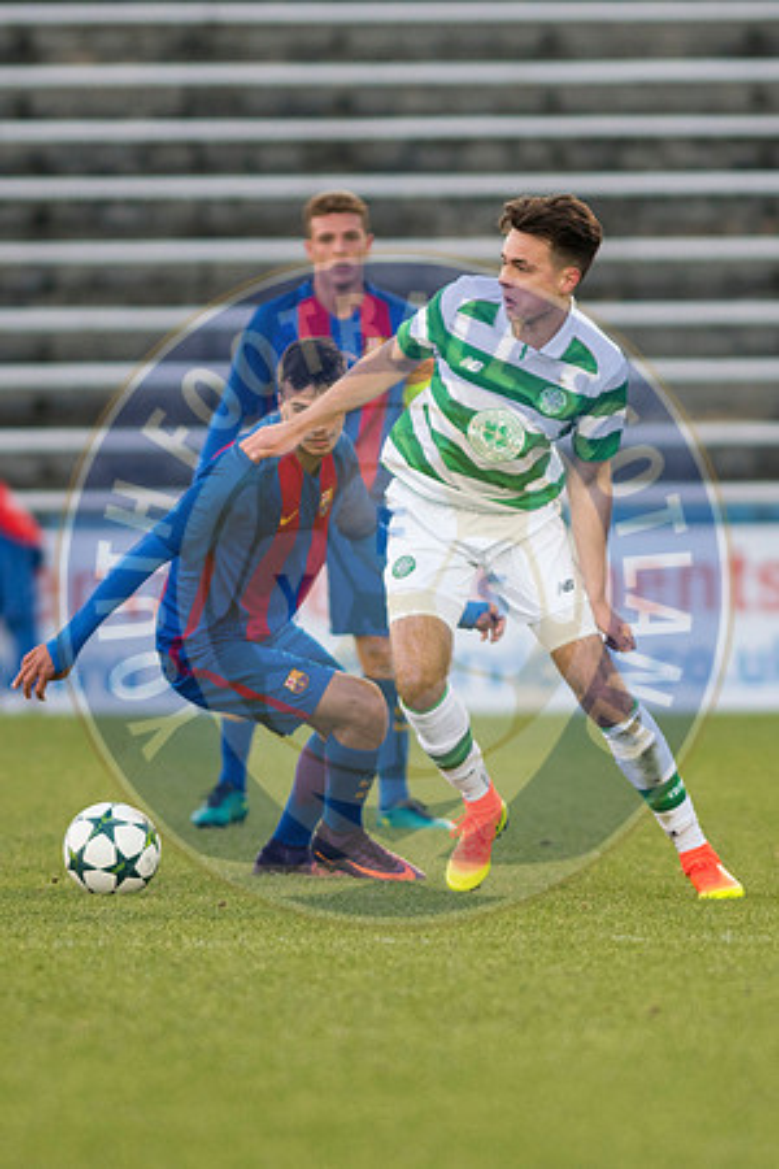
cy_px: 584
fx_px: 14605
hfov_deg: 3.1
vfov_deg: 4.6
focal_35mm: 450
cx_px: 390
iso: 800
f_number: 2.8
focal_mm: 300
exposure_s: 1/1000
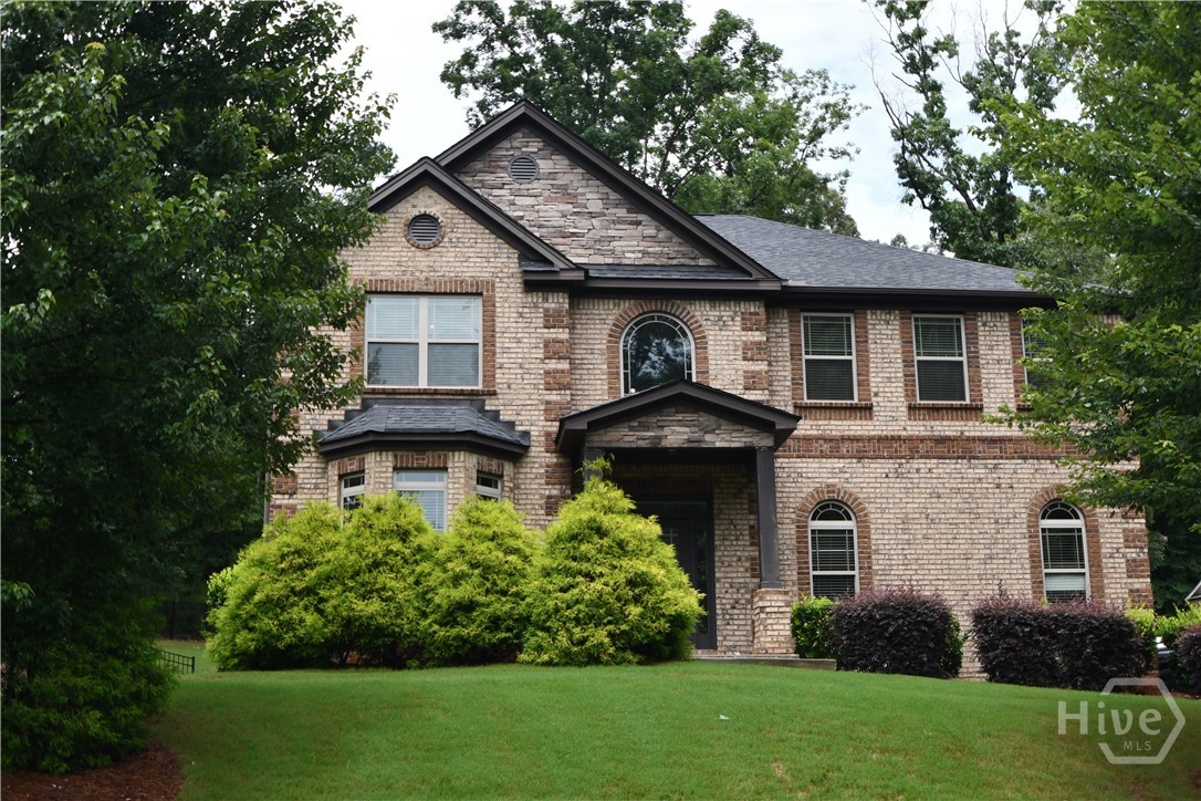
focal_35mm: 36
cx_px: 600
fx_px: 1201
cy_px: 400
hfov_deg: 53.1
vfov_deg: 36.9
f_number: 7.1
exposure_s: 1/250
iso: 200
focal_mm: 24
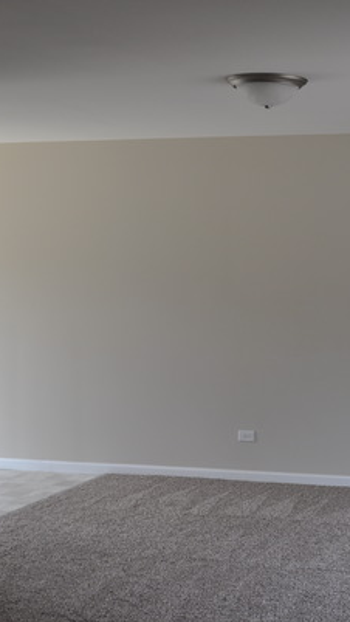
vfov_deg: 32.4
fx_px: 1073
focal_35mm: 65
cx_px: 413
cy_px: 304
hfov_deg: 17.7
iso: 200
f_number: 5
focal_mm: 26
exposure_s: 1/100
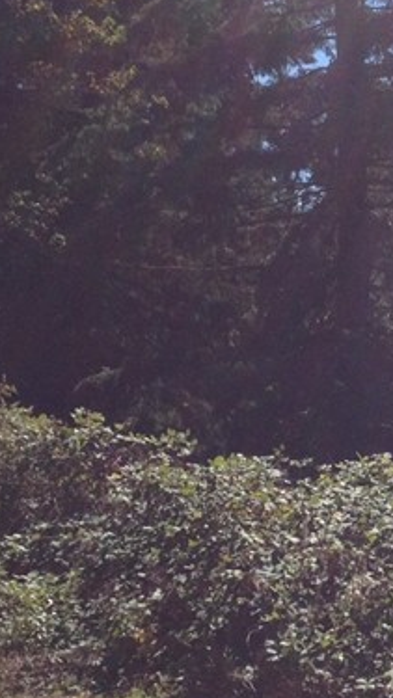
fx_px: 1926
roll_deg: +0.4
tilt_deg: +0.4
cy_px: 391
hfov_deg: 11.5
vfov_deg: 20.5
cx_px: 412
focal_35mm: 104
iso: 50
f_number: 2.4
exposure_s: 1/2404
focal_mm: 4.28
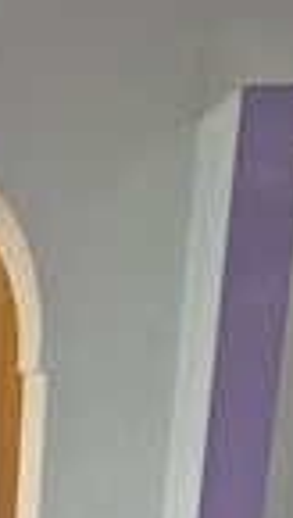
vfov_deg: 28.0
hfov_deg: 16.1
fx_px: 949
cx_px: -146
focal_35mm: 69
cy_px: 561
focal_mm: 5.4
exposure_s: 1/100
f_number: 1.8
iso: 200
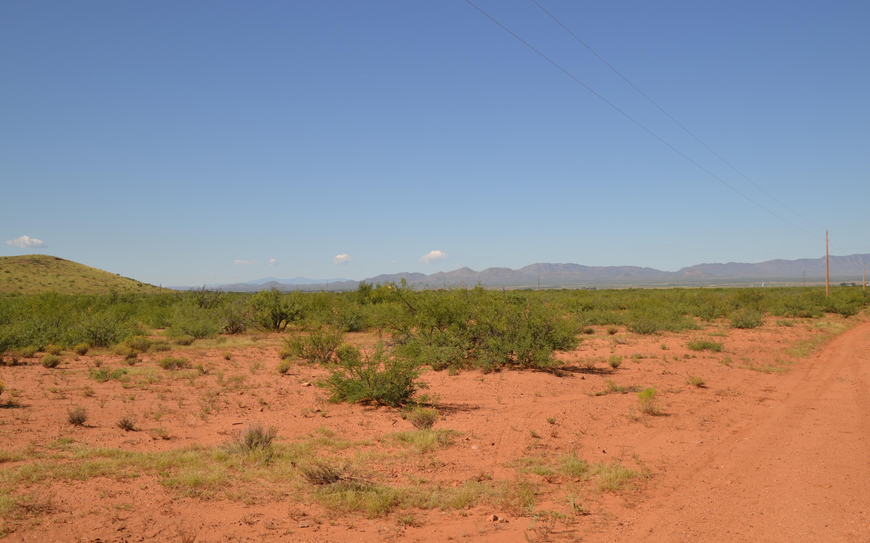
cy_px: 279
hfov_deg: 54.6
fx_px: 842
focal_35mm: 36
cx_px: 432
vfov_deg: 35.8
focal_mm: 23
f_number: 8
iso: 100
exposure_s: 1/250
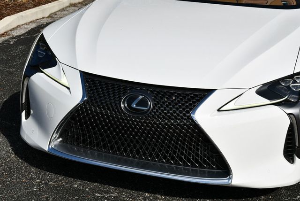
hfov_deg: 28.8
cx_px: 150
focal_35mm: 70
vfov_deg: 19.5
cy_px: 100
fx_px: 584
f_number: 9
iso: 100
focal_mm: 35
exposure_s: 1/320
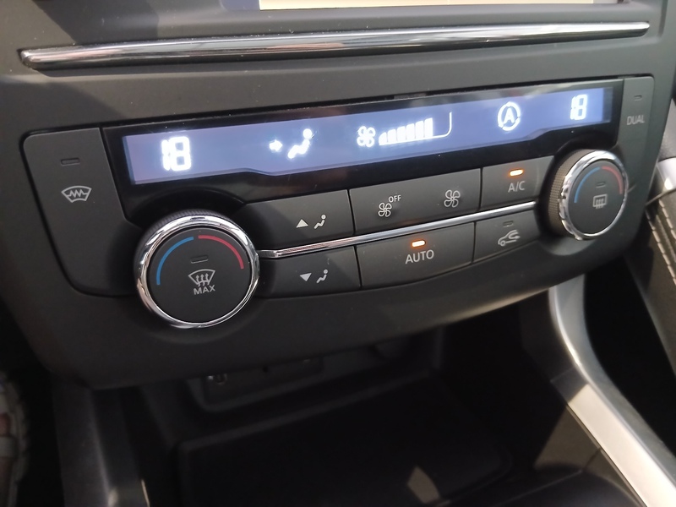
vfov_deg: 53.1
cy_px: 254
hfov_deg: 67.3
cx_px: 338
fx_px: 508
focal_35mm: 26
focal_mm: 3.98
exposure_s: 1/16.7
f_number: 1.8
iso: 800
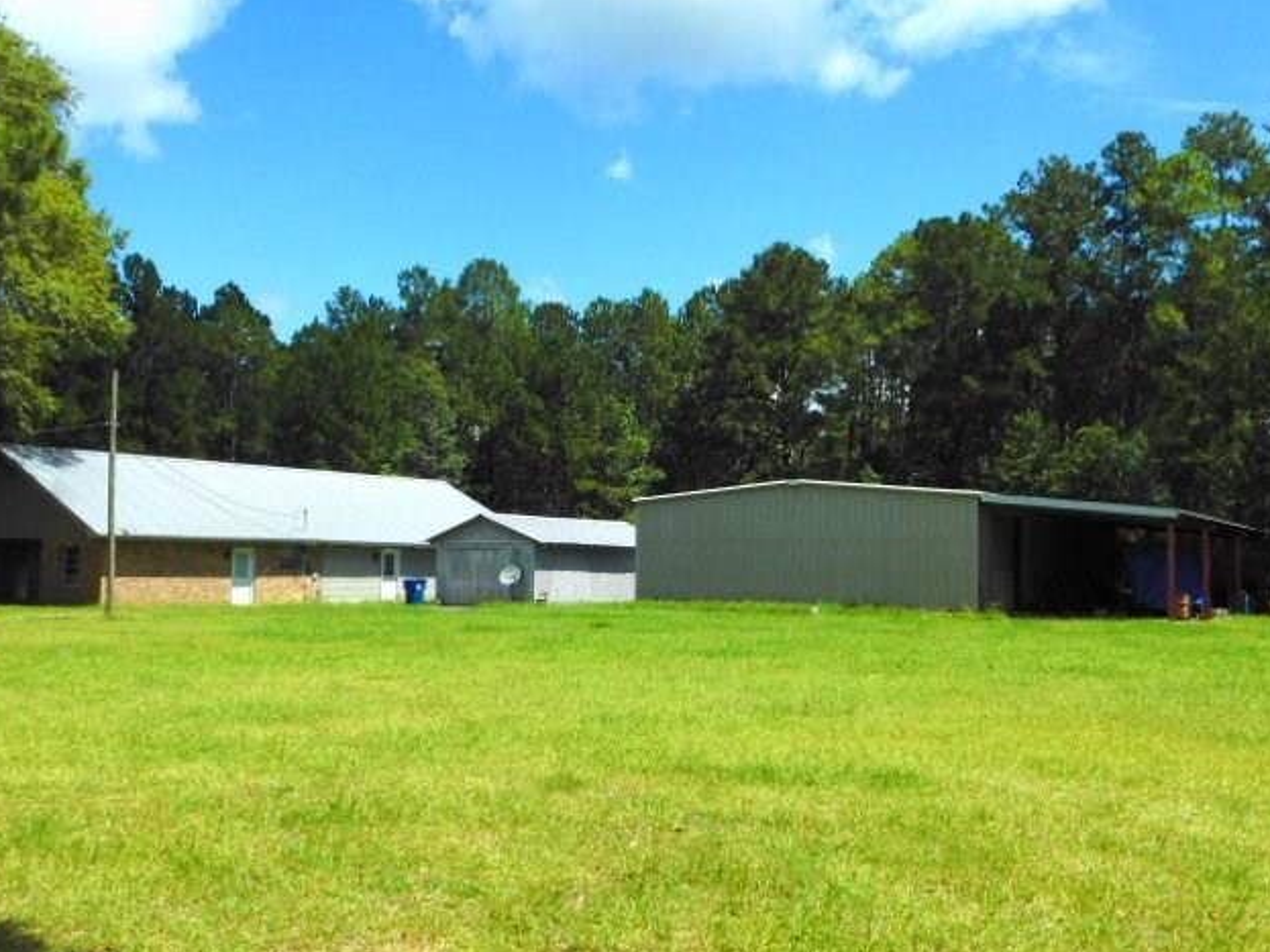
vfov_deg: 38.7
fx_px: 1357
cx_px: 626
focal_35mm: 37
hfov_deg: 50.1
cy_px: 473
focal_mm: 6.3
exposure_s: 1/1250
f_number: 3.5
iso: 125
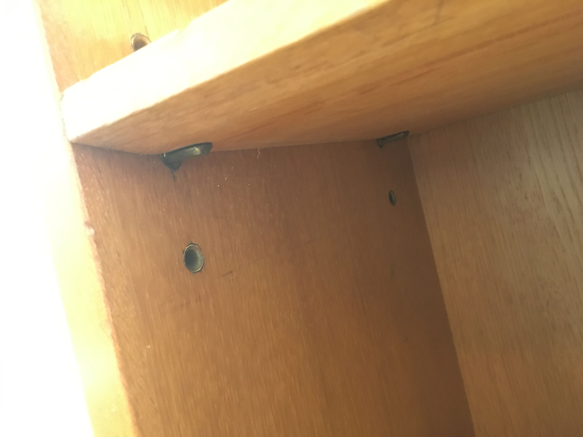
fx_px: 488
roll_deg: +12.6
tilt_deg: -0.4
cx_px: 292
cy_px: 218
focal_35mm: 29
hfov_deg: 61.7
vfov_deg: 48.2
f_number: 2.2
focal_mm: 4.15
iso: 200
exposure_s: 1/4
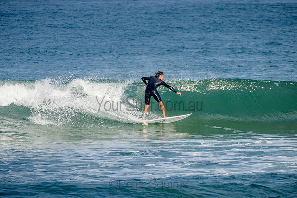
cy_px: 99
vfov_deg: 2.2
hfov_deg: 3.4
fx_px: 5050
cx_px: 148
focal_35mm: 612
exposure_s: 1/1250
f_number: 5.6
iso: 160
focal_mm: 500
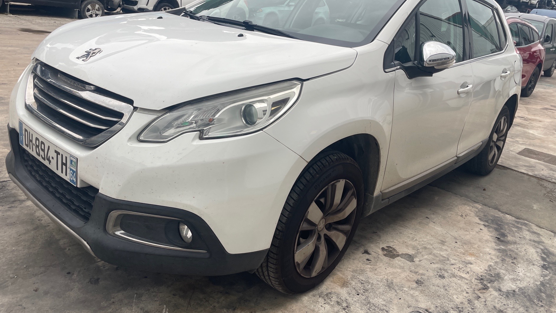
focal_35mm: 29
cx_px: 279
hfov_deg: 66.1
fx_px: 428
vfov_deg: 40.0
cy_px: 124
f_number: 1.6
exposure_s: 1/491
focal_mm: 4.2
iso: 32
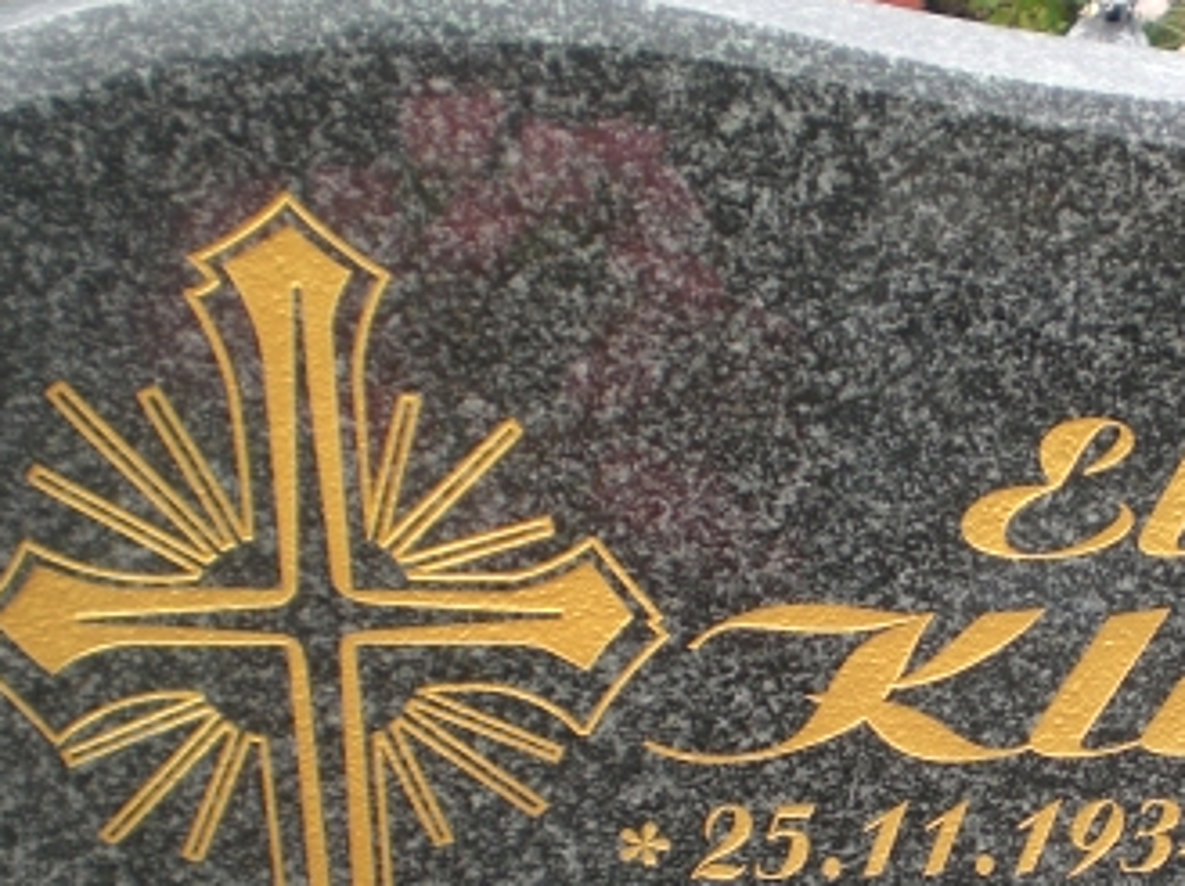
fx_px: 2530
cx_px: 1034
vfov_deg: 19.5
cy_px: 814
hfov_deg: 25.6
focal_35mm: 74
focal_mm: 6.3
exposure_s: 1/60
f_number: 3.1
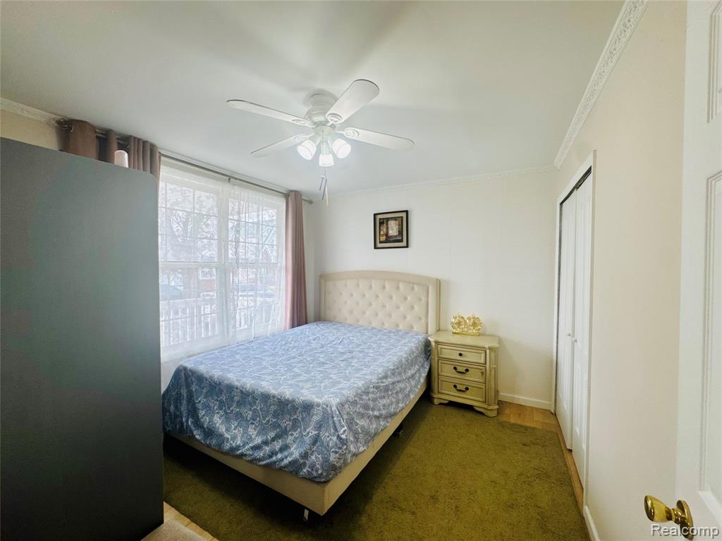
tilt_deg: -1.0
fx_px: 292
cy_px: 270
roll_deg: +0.3
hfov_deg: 102.1
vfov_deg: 85.7
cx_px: 361
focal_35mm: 14
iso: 80
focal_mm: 2.22
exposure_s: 1/120
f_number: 2.2
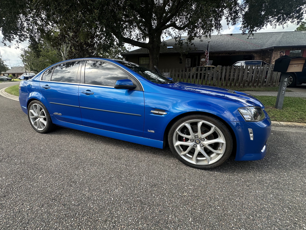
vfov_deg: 78.0
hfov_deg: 93.9
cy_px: 106
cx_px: 132
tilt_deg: -13.0
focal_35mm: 16
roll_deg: +1.7
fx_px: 141
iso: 40
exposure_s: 1/421
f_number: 2.2
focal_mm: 2.22
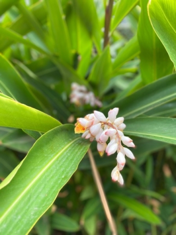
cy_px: 118
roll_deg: +0.6
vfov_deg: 67.3
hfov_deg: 53.1
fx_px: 176
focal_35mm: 26
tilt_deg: +8.1
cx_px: 88
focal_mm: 4.25
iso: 32
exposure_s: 1/183
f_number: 1.8
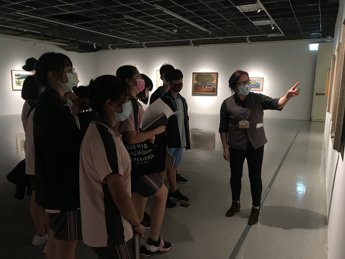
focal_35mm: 28
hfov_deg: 63.4
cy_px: 130
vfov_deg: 49.7
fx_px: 279
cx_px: 172
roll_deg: -0.9
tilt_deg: -8.6
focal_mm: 3.99
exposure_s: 1/15
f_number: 1.8
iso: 100
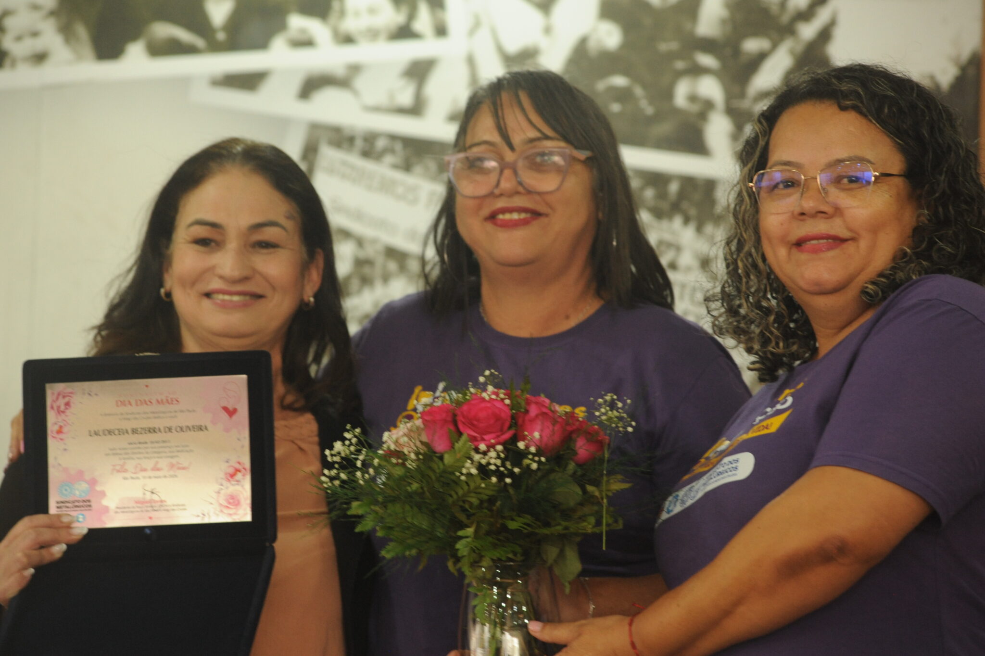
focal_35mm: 155
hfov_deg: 13.3
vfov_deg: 8.8
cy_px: 328
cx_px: 492
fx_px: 4239
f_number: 6.3
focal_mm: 155
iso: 2500
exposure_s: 1/60
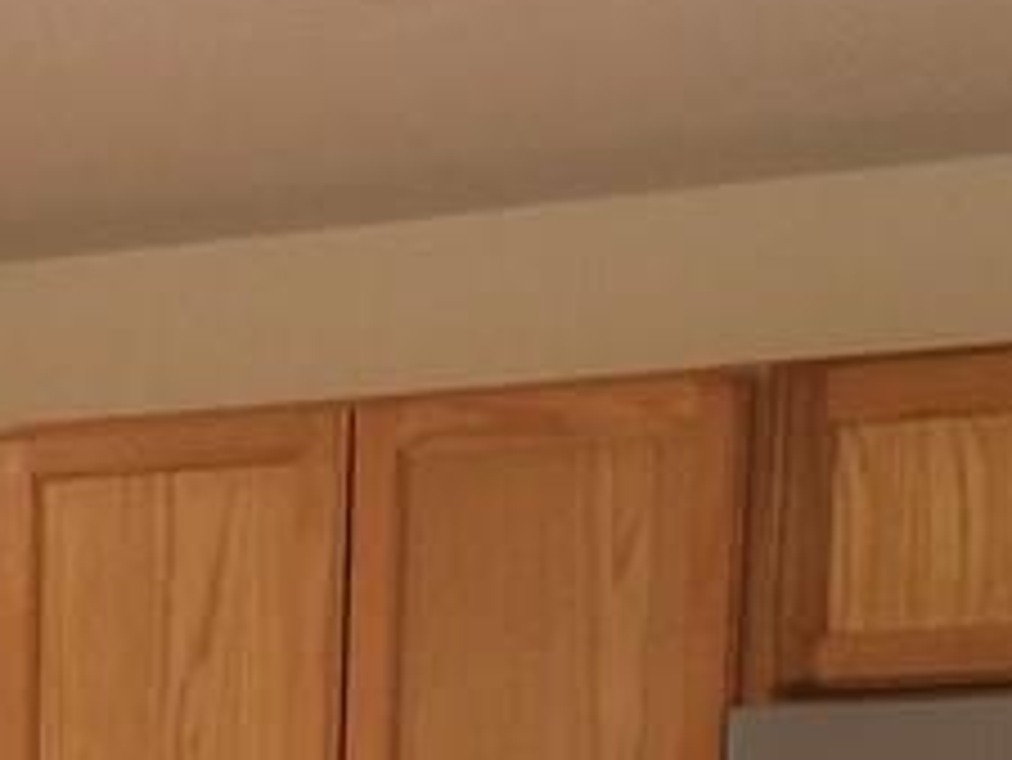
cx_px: -396
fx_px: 3861
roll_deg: +0.0
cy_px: 1516
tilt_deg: -8.9
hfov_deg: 14.2
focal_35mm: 132
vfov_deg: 10.4
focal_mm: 4.15
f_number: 2.2
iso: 80
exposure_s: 1/30
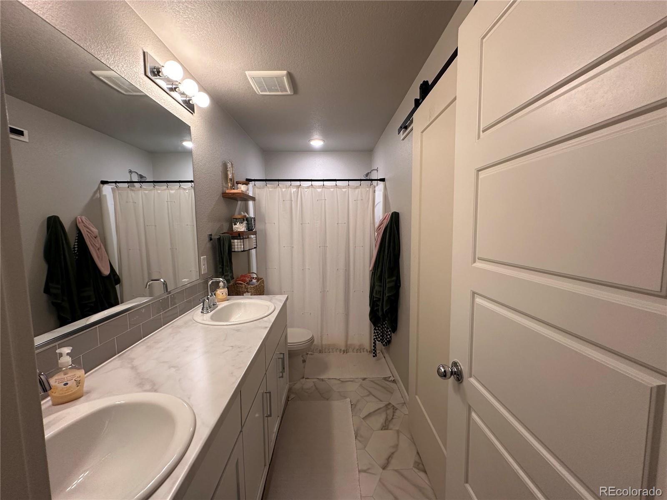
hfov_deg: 102.1
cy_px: 250
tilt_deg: -5.1
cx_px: 334
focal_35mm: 14
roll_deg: +0.5
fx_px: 270
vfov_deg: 85.7
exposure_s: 1/120
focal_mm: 2.22
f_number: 2.2
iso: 200
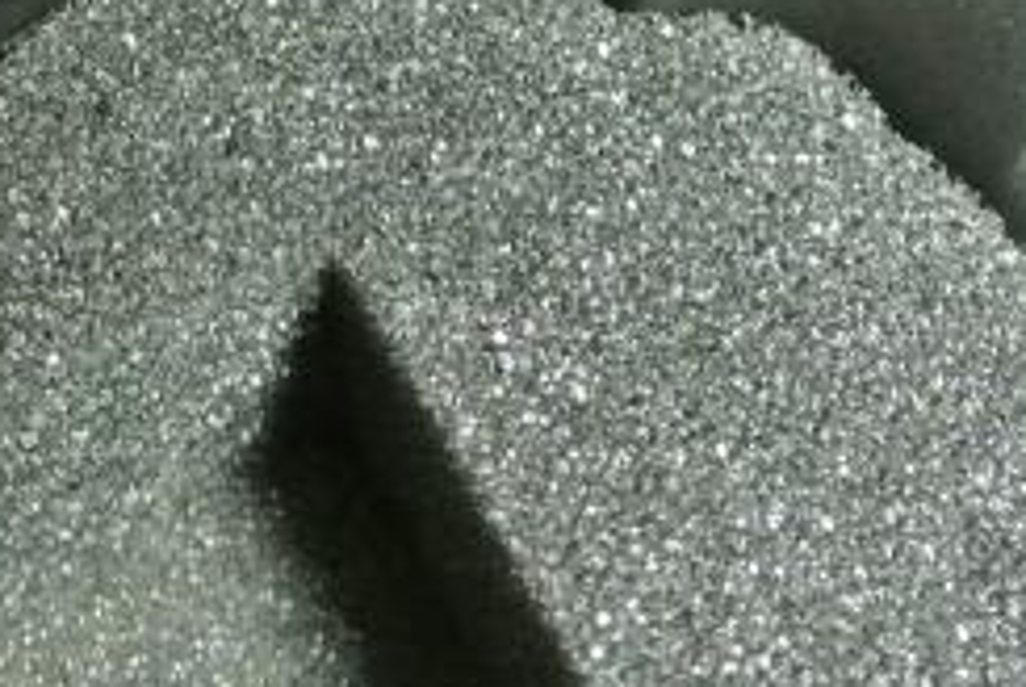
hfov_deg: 20.7
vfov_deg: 13.8
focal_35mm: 98
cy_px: 25
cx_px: 276
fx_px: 2796
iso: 3200
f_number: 3.5
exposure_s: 1/80
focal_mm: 11.4
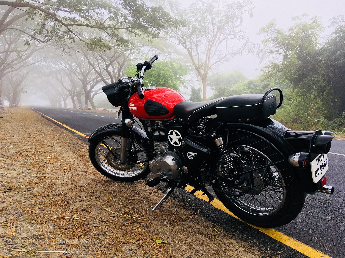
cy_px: 129
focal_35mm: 29
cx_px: 172
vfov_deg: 48.2
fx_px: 289
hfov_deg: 61.7
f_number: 2.2
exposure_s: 1/100
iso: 40
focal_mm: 4.15
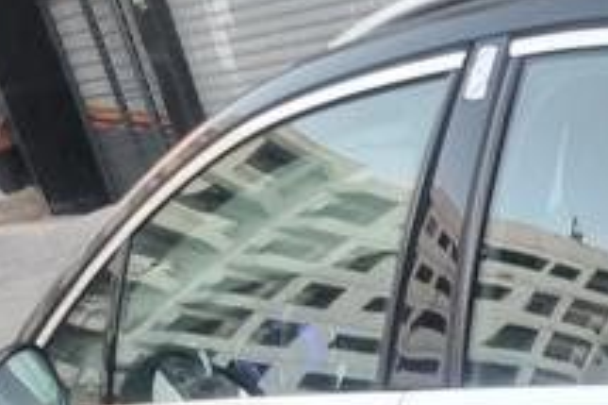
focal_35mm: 82
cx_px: 752
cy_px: 610
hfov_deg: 22.6
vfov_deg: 15.3
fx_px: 1384
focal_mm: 5.4
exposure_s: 1/50
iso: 200
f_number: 1.8
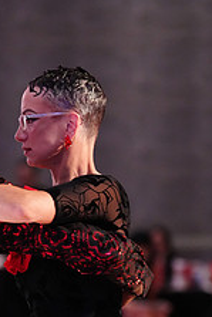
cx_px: 38
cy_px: 388
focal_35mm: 325
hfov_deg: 4.2
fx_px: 2866
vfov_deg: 6.3
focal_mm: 125
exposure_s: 1/320
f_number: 2.8
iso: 5000
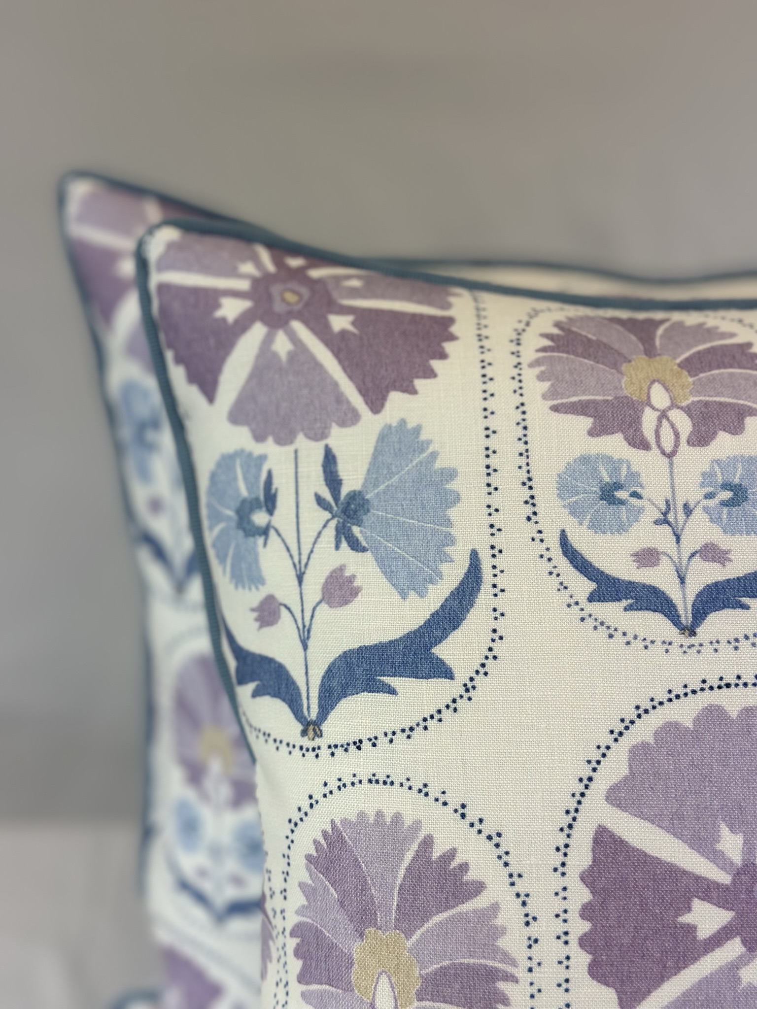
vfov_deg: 39.7
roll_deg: -1.6
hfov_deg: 30.3
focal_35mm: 48
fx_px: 1400
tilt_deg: -14.5
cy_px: 504
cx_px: 378
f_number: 1.78
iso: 80
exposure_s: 1/256
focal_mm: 6.86
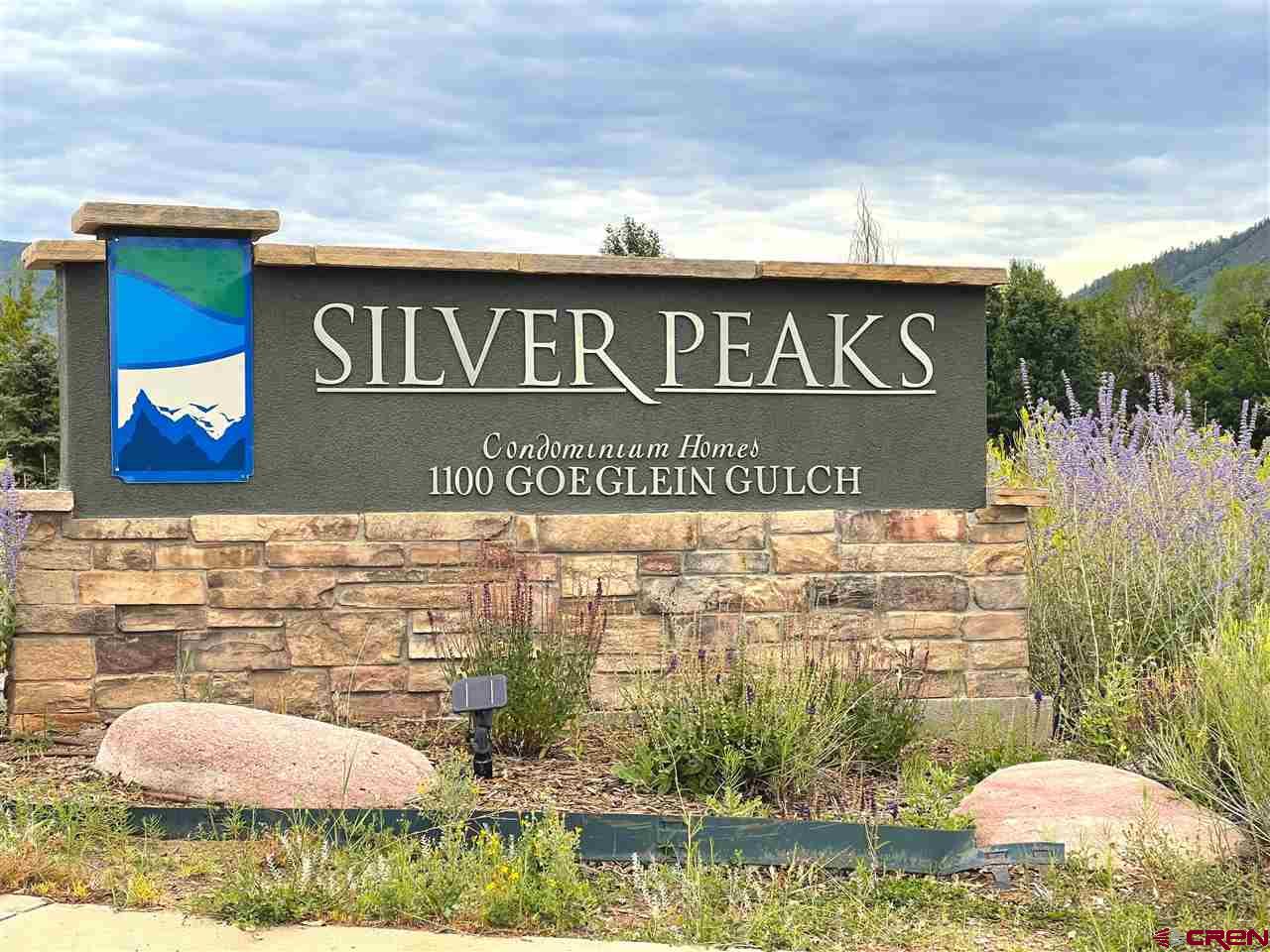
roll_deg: -0.1
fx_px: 2348
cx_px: 635
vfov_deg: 22.9
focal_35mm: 64
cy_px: 476
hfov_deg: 30.3
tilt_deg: -0.3
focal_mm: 7.5
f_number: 2.2
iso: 20
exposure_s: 1/335
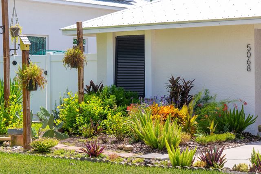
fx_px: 674
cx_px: 130
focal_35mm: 93
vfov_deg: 14.7
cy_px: 87
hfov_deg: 21.9
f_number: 10
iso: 200
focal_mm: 93
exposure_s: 1/320
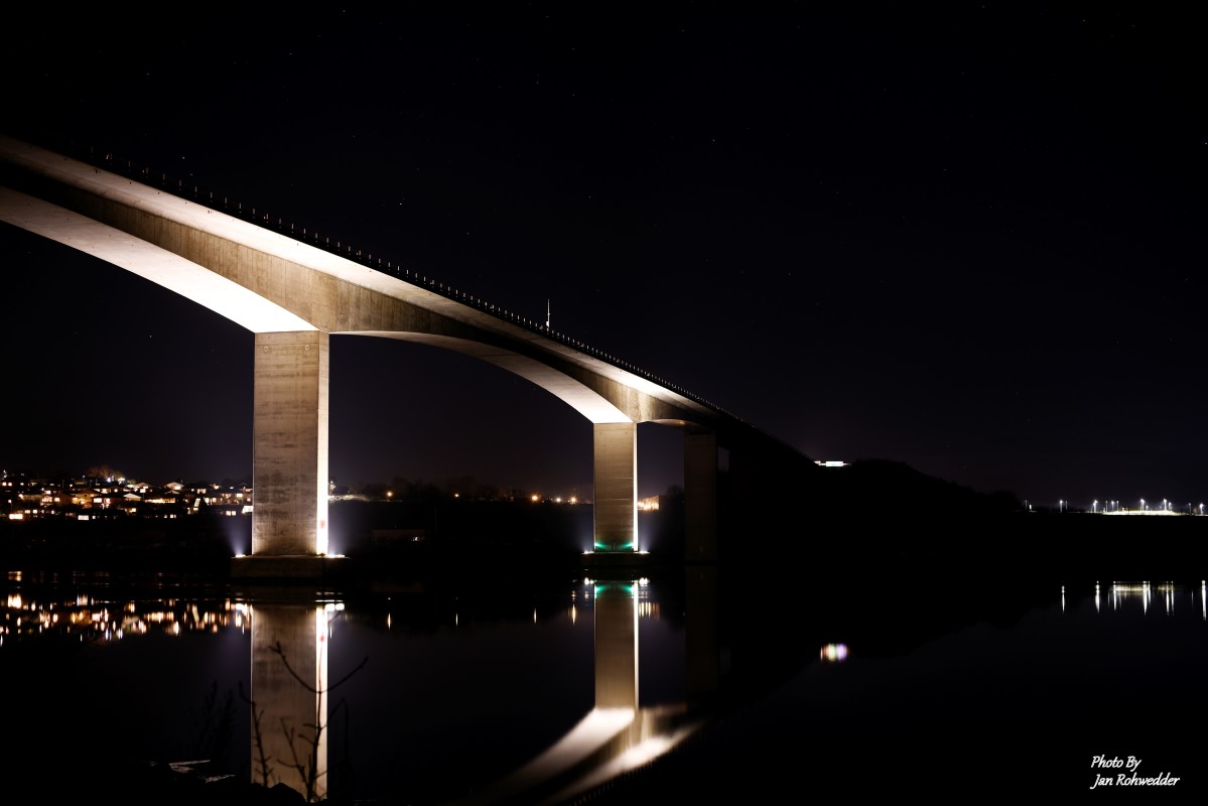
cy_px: 403
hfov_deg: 39.6
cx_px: 604
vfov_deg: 27.0
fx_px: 1678
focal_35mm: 50
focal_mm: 50
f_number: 2.5
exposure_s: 10
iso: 100
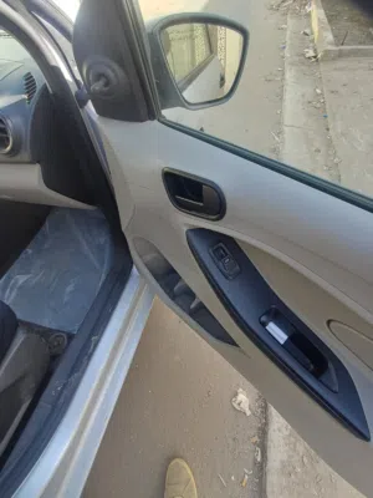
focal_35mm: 16
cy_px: 249
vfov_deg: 94.5
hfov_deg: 78.1
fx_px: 230
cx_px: 186
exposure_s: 1/120
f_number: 2.2
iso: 50
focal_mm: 1.64
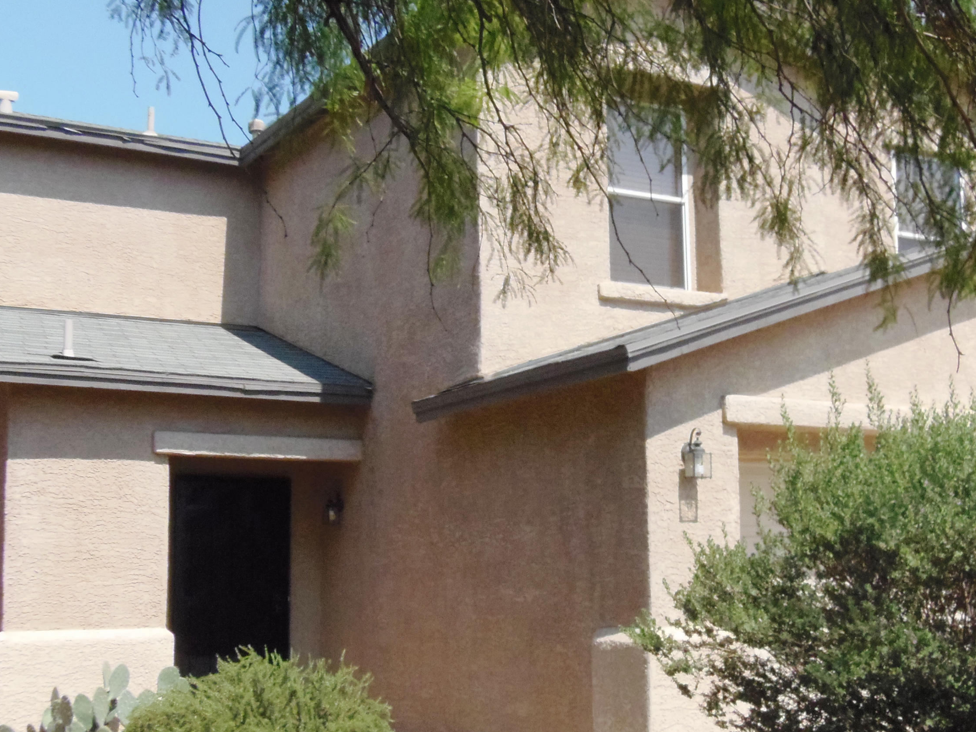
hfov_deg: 40.3
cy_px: 425
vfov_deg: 30.8
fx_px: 1325
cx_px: 570
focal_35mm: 47
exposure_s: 1/1250
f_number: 6.3
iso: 400
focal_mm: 6.5
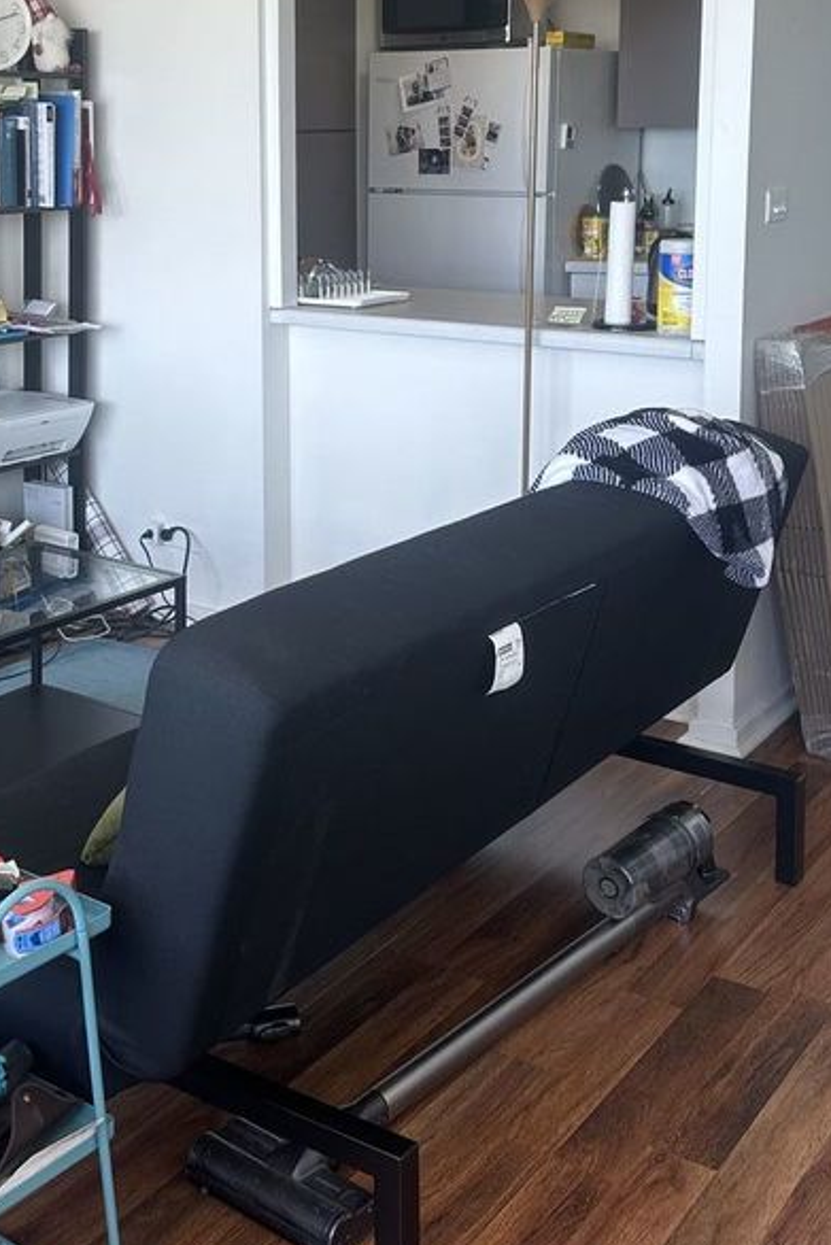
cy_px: 382
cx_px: 272
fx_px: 1592
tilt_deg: -7.8
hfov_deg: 29.0
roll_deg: -0.1
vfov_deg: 42.0
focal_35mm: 46
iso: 64
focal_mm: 6.86
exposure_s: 1/132
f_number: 1.78
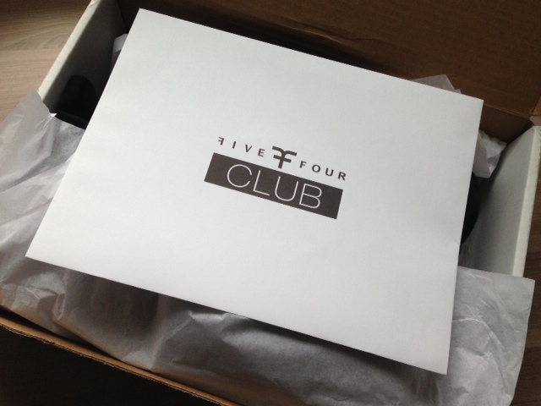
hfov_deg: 55.4
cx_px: 270
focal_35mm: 33
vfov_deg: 42.9
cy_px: 203
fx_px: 516
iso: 100
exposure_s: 1/120
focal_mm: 4.13
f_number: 2.4
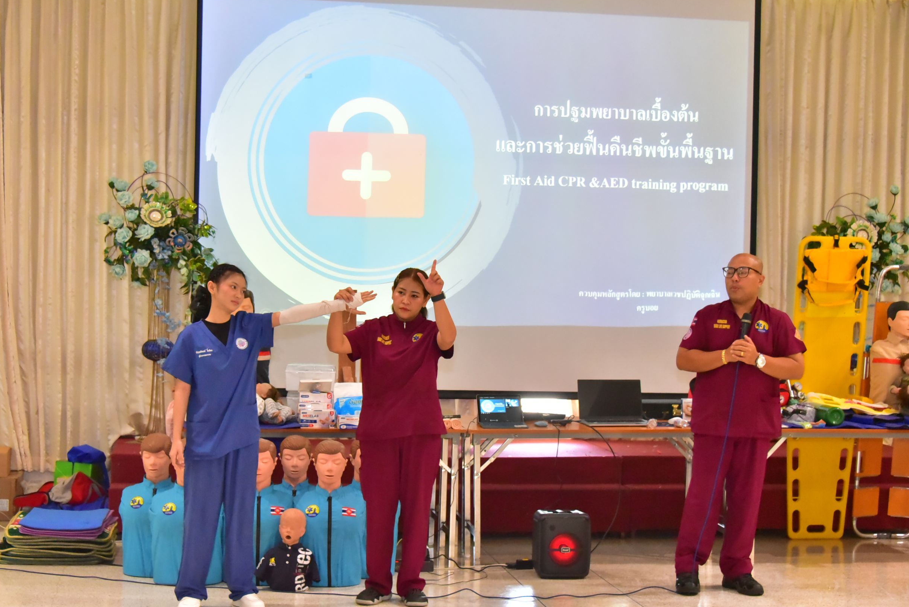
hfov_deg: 31.4
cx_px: 443
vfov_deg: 21.3
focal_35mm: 64
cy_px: 302
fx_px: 1617
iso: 10000
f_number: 5.6
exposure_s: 1/160
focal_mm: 62
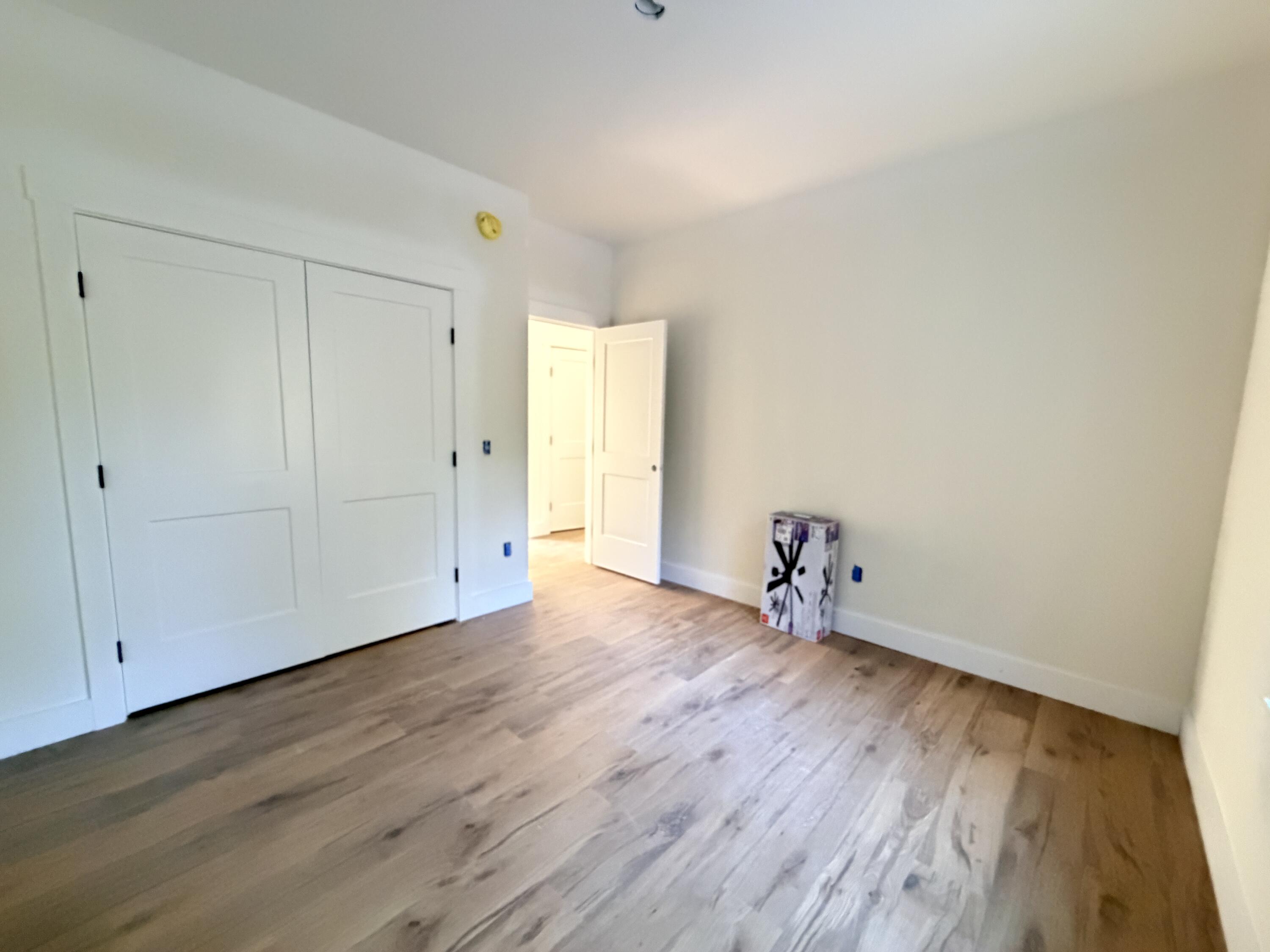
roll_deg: -0.4
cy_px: 476
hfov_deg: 102.1
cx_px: 635
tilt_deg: -6.2
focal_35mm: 14
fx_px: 514
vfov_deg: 85.7
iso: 1600
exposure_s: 1/40
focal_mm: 2.22
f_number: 2.2
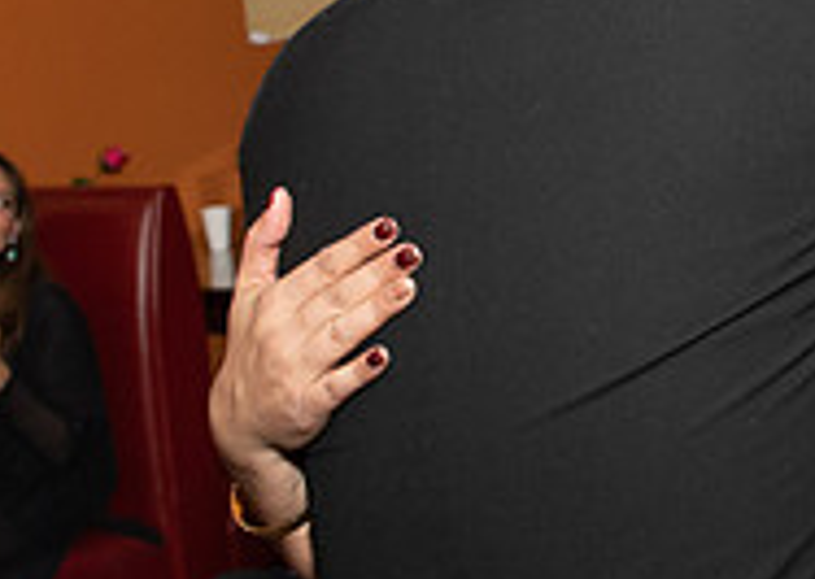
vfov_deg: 14.6
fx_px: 2265
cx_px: 874
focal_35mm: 98
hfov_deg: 19.6
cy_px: 202
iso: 500
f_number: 6.3
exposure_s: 1/250
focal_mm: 17
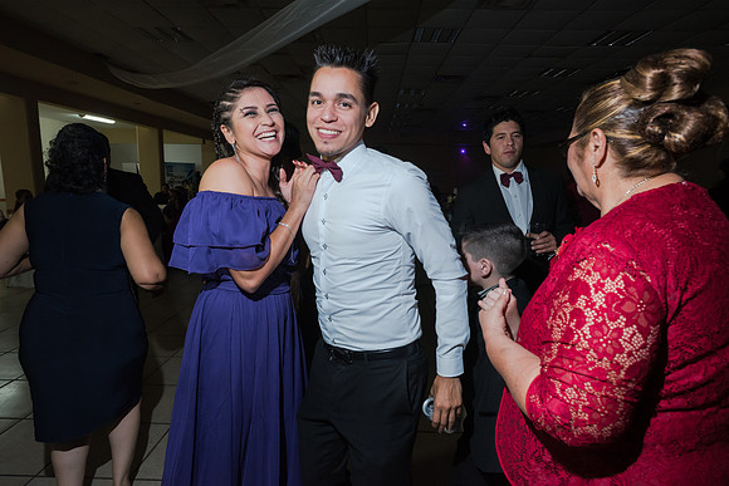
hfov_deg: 84.0
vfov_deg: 62.0
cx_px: 364
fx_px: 405
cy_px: 243
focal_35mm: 20
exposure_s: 1/100
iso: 1600
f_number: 4.5
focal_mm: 20
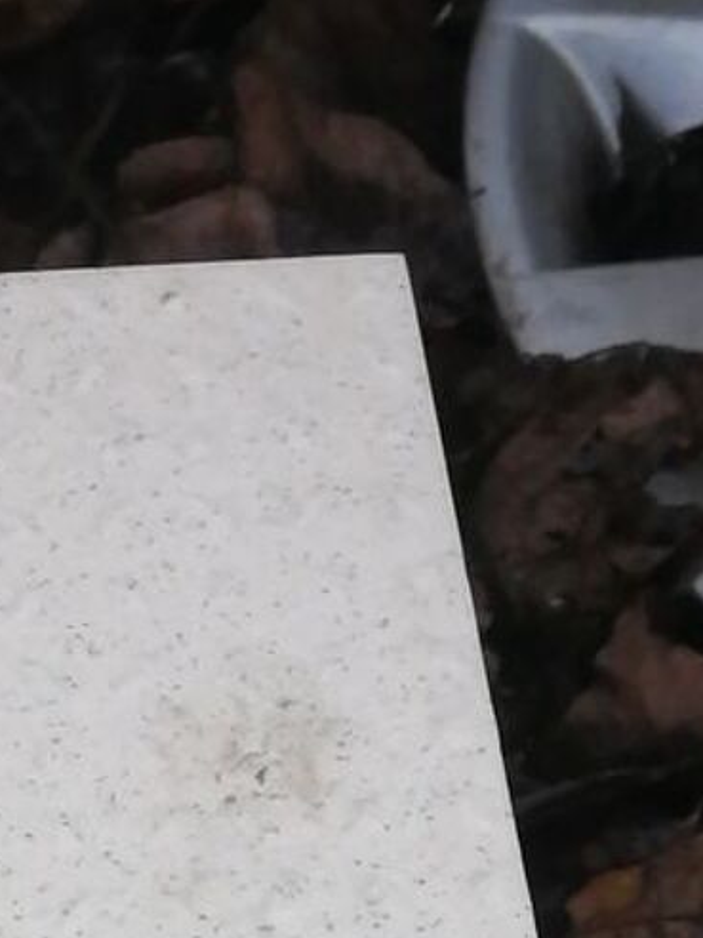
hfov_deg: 6.1
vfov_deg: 8.0
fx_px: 6607
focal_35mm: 244
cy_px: 1254
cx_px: -158
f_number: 1.8
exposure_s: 1/207
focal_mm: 3.62
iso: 50
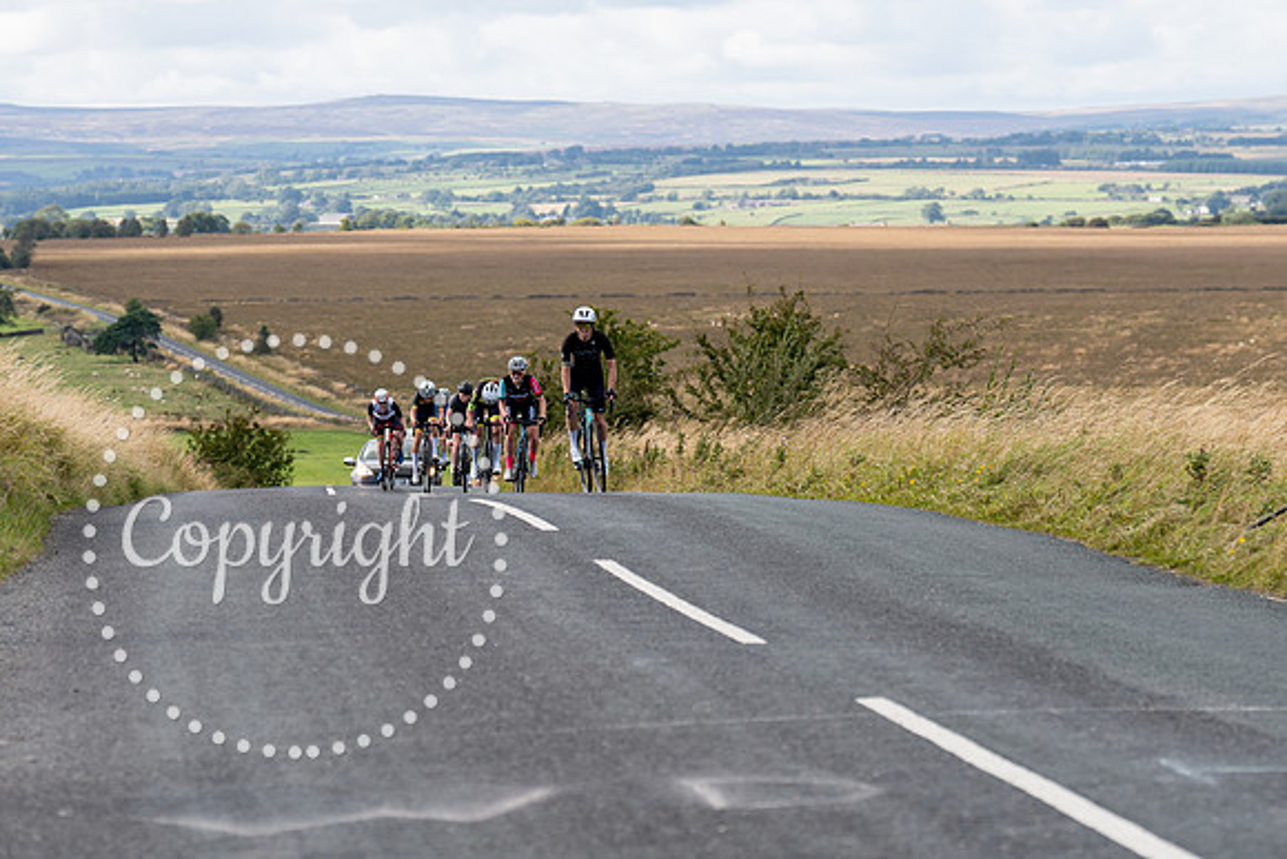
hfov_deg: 13.9
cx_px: 594
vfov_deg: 9.3
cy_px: 272
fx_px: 5278
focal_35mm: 148
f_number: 4
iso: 100
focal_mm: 108
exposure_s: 1/800
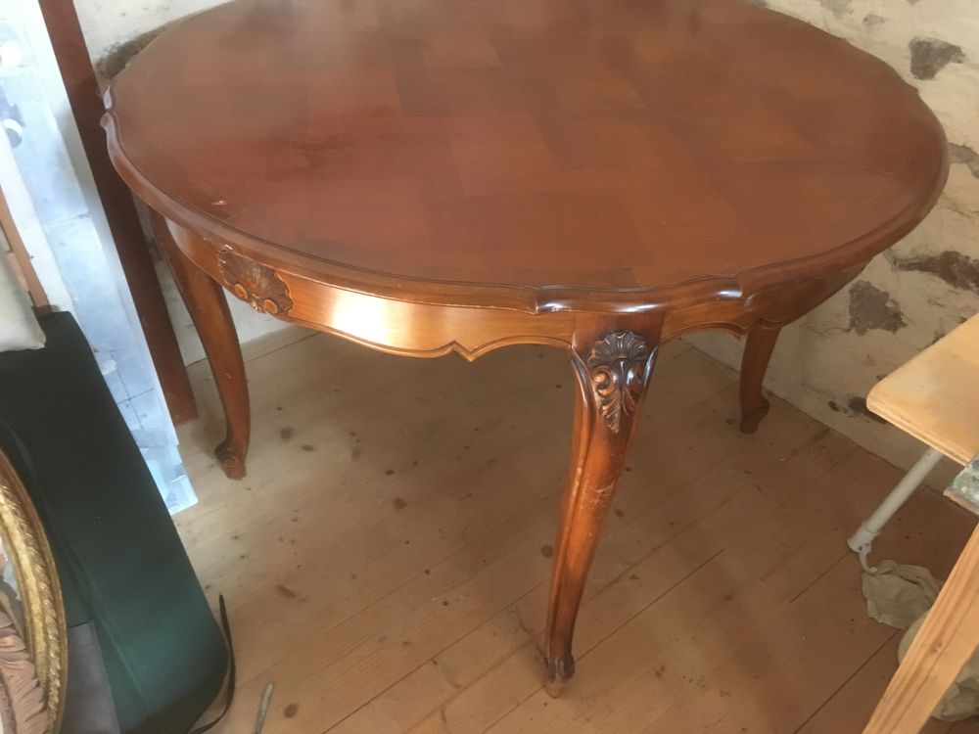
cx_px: 490
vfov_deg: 48.2
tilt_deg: -39.7
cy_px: 367
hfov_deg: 61.7
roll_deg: -0.1
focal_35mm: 29
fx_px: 820
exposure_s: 1/17
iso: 250
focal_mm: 4.15
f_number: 2.2
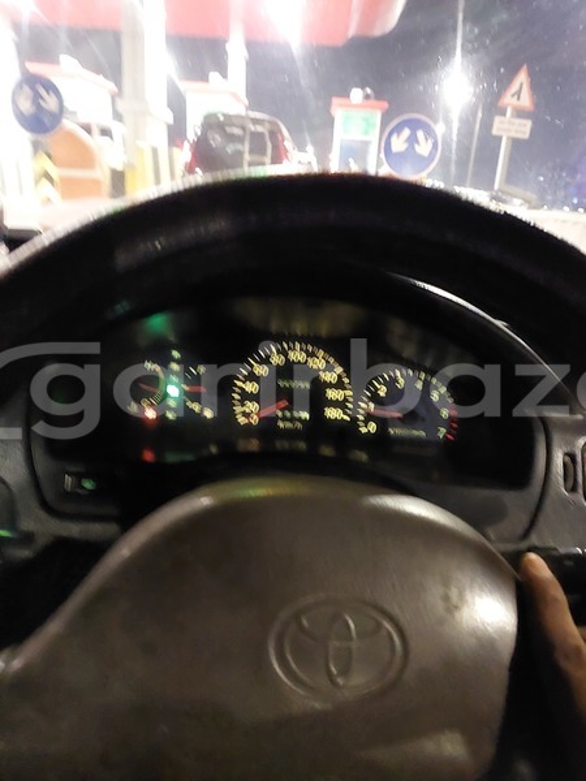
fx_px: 519
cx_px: 293
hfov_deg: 58.9
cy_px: 390
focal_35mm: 23
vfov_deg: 73.9
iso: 2000
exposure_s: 1/25
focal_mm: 5.06
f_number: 1.8
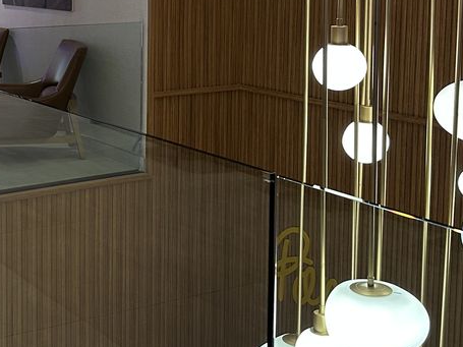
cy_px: 40
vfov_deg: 21.8
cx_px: 42
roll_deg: -0.4
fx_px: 883
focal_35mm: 66
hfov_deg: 28.2
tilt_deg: -5.3
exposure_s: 1/42
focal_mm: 6.86
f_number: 1.78
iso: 200
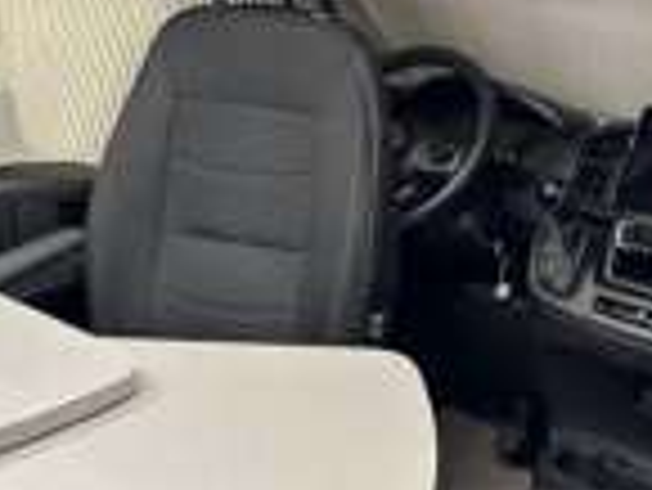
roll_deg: -2.4
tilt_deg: -22.3
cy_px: 310
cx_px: 382
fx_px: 1244
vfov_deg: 22.2
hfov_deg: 29.3
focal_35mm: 66
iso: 200
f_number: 1.78
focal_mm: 6.86
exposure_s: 1/50
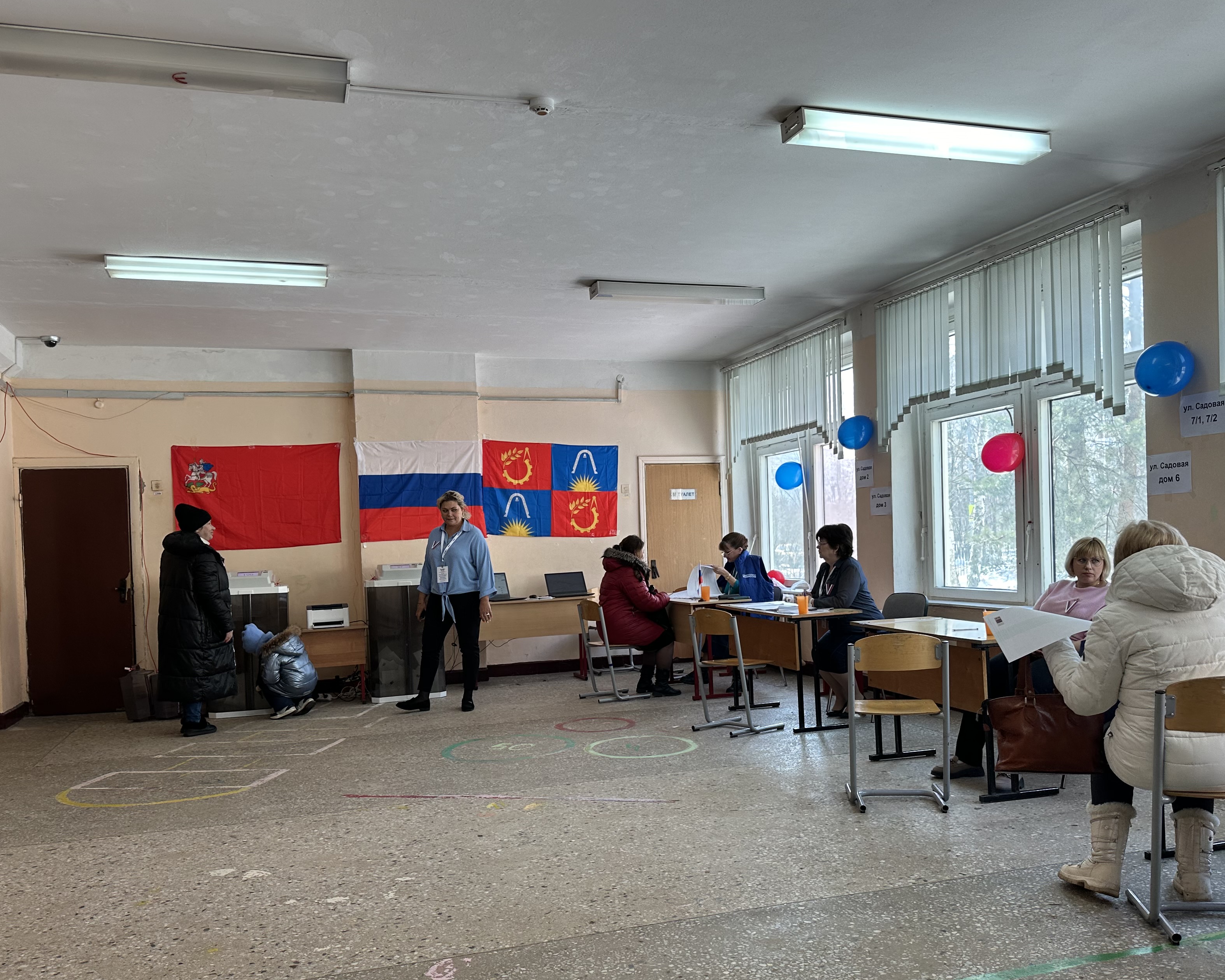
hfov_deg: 58.7
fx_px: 1088
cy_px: 559
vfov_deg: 48.4
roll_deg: +1.5
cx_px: 641
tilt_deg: +0.4
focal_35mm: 30
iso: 64
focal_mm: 6.86
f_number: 1.78
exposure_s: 1/160
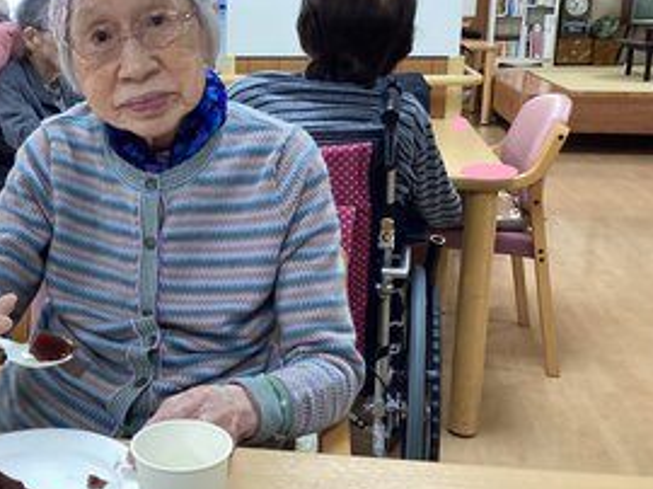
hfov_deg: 40.5
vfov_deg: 31.5
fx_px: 867
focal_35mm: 46
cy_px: 223
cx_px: 193
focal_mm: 3.3
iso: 320
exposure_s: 1/40
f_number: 2.4
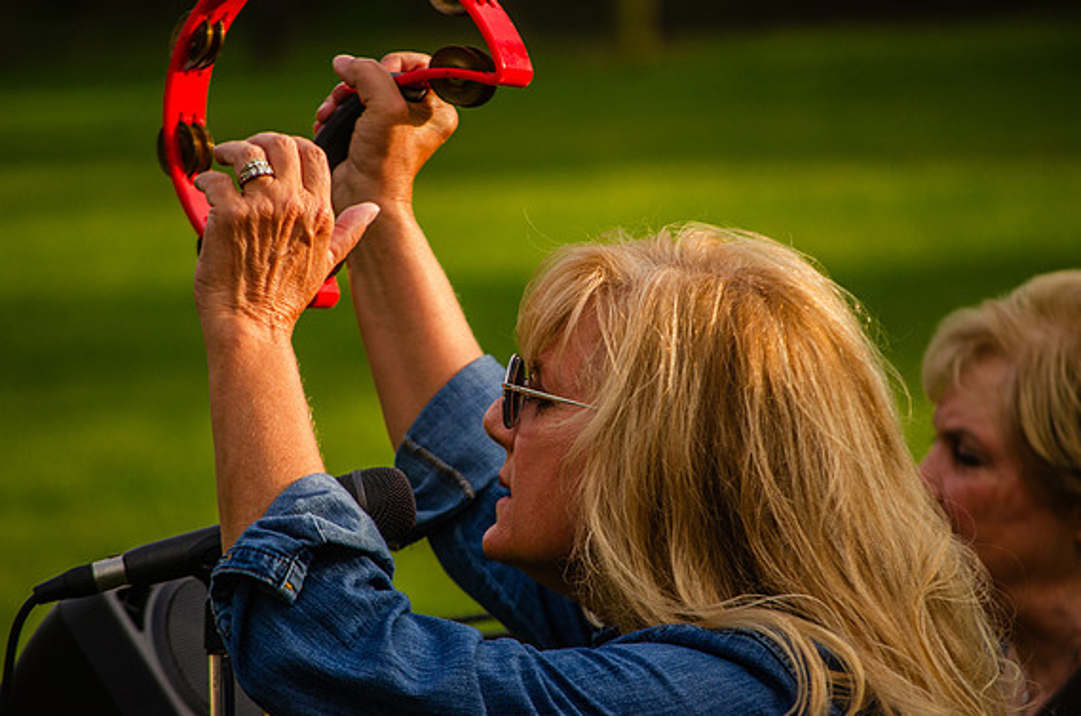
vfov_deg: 5.0
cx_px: 541
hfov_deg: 7.5
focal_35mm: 275
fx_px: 8241
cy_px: 353
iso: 250
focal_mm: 180
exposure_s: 1/500
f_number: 5.6
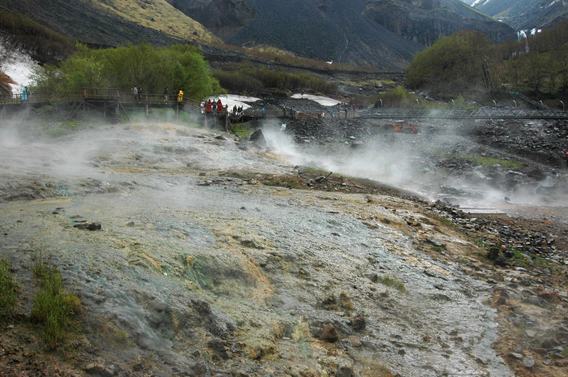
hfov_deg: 53.2
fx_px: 567
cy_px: 188
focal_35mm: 36
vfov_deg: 36.8
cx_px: 284
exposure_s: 1/30
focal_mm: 24
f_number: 16
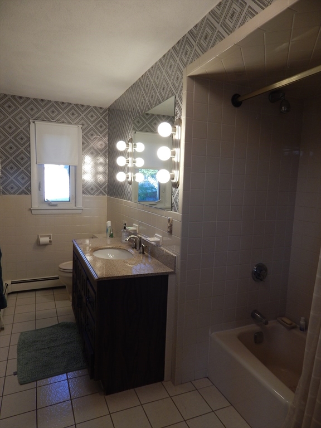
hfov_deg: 58.9
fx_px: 284
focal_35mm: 23
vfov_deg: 73.9
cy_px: 214
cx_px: 160
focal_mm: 4
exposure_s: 1/60
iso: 125
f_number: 3
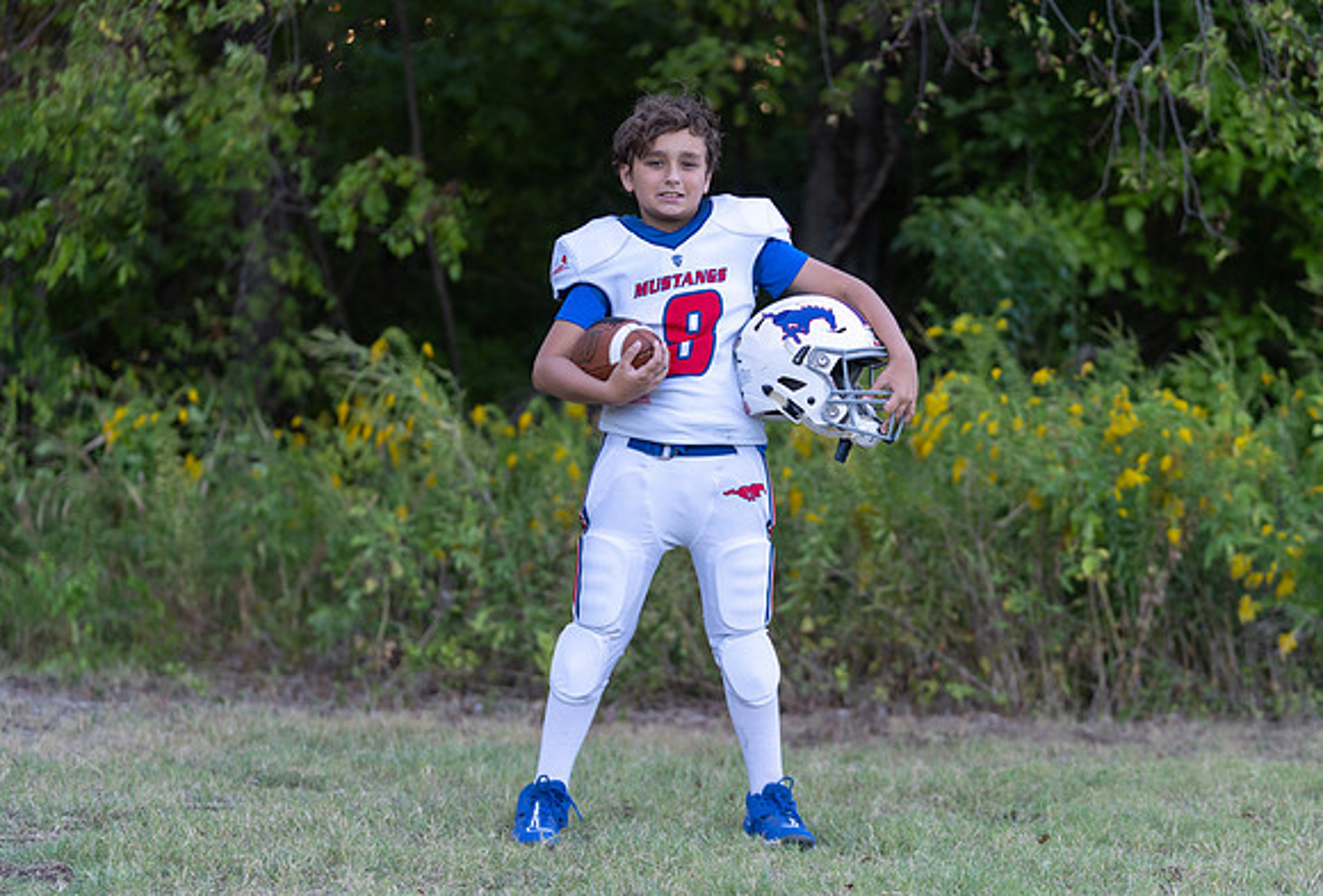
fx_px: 3564
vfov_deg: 14.3
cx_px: 695
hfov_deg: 21.0
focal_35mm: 96
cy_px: 428
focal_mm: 90
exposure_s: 1/320
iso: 320
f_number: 2.8
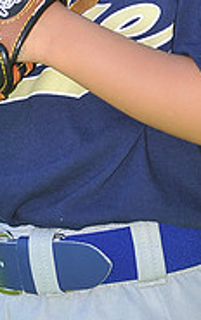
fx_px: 5579
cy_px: -164
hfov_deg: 2.1
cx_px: 52
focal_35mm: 638
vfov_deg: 3.3
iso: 200
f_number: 4.5
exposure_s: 1/500
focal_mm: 200
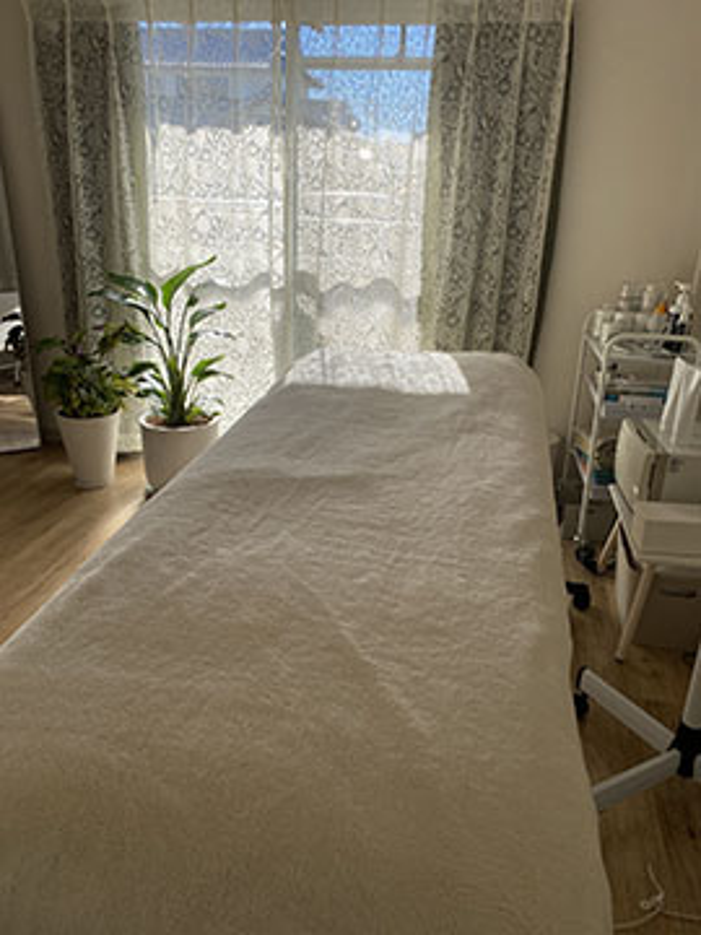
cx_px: 350
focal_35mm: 26
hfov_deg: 53.1
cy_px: 468
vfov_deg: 67.3
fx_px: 702
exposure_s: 1/890
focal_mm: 4.25
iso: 32
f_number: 1.8
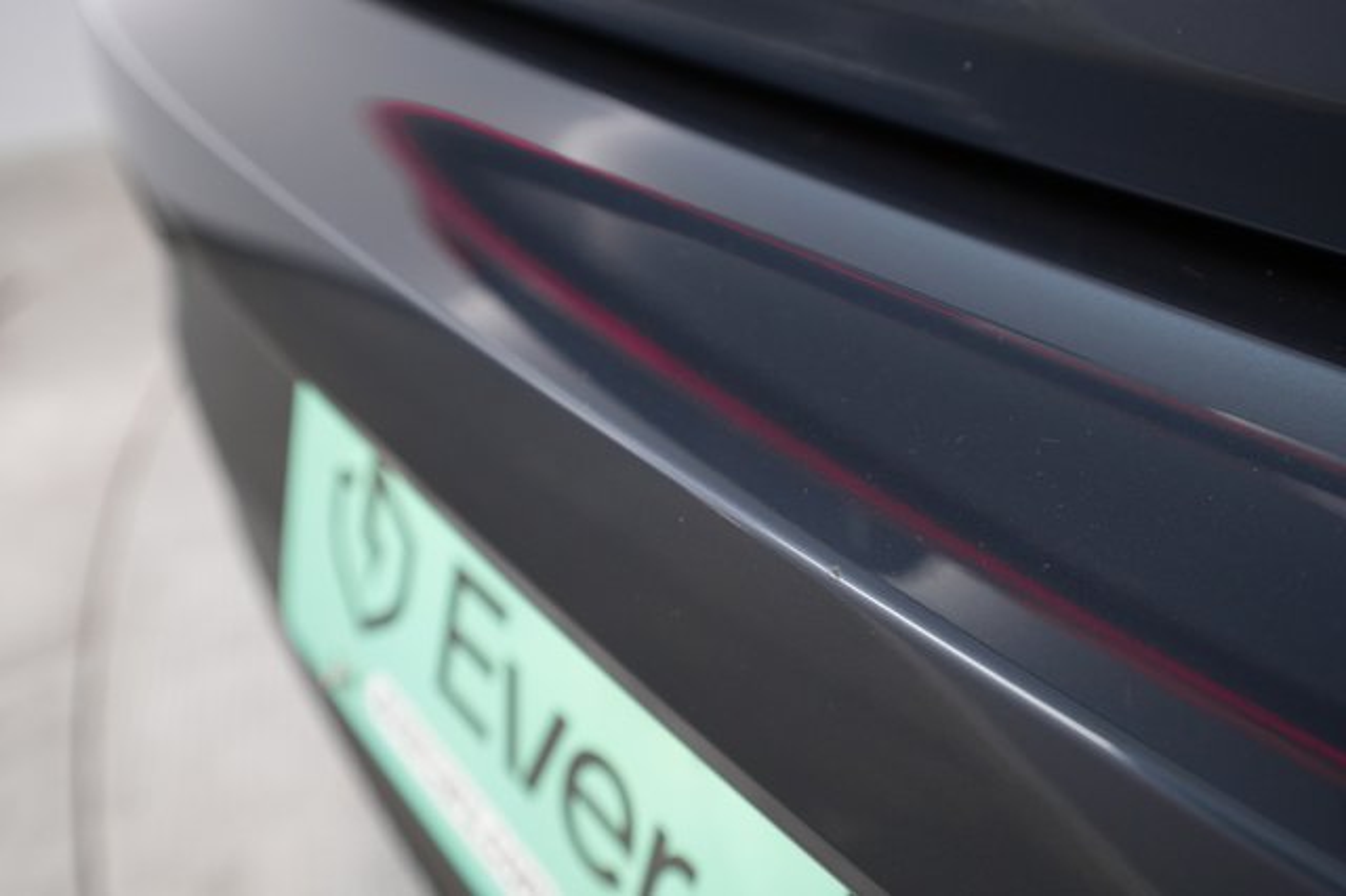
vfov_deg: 46.4
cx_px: 673
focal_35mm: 28
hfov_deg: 65.5
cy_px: 448
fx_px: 1046
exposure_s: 1/100
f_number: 4.5
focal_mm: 28
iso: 2500
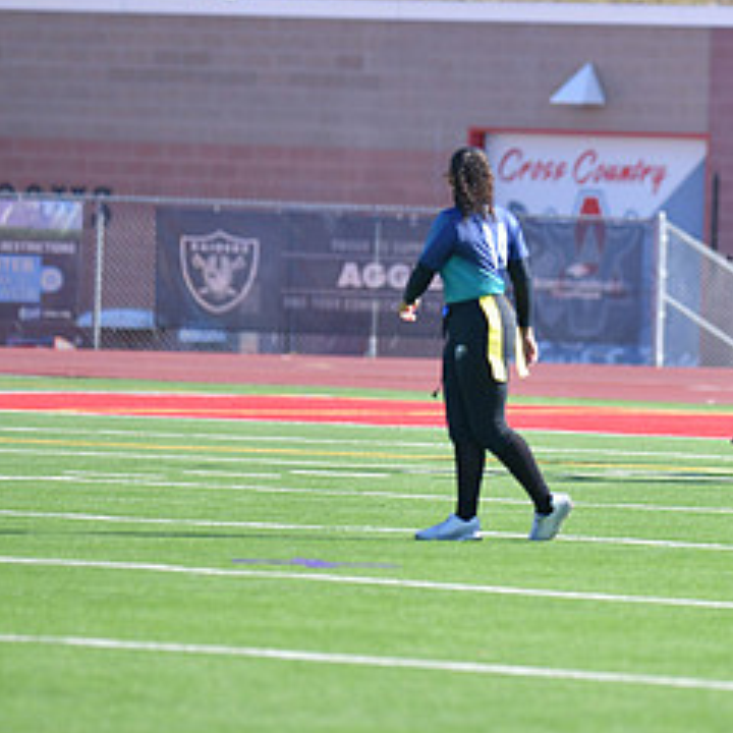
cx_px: 849
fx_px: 10349
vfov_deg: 4.1
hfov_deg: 4.0
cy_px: 283
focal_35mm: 432
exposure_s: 1/4000
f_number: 2.8
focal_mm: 210
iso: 400
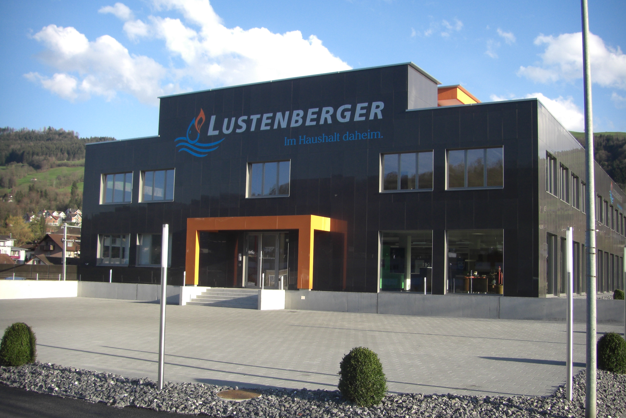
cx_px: 314
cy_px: 225
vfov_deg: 33.4
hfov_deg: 48.5
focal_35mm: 40
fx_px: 696
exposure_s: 1/250
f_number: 3.4
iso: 64
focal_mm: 6.3
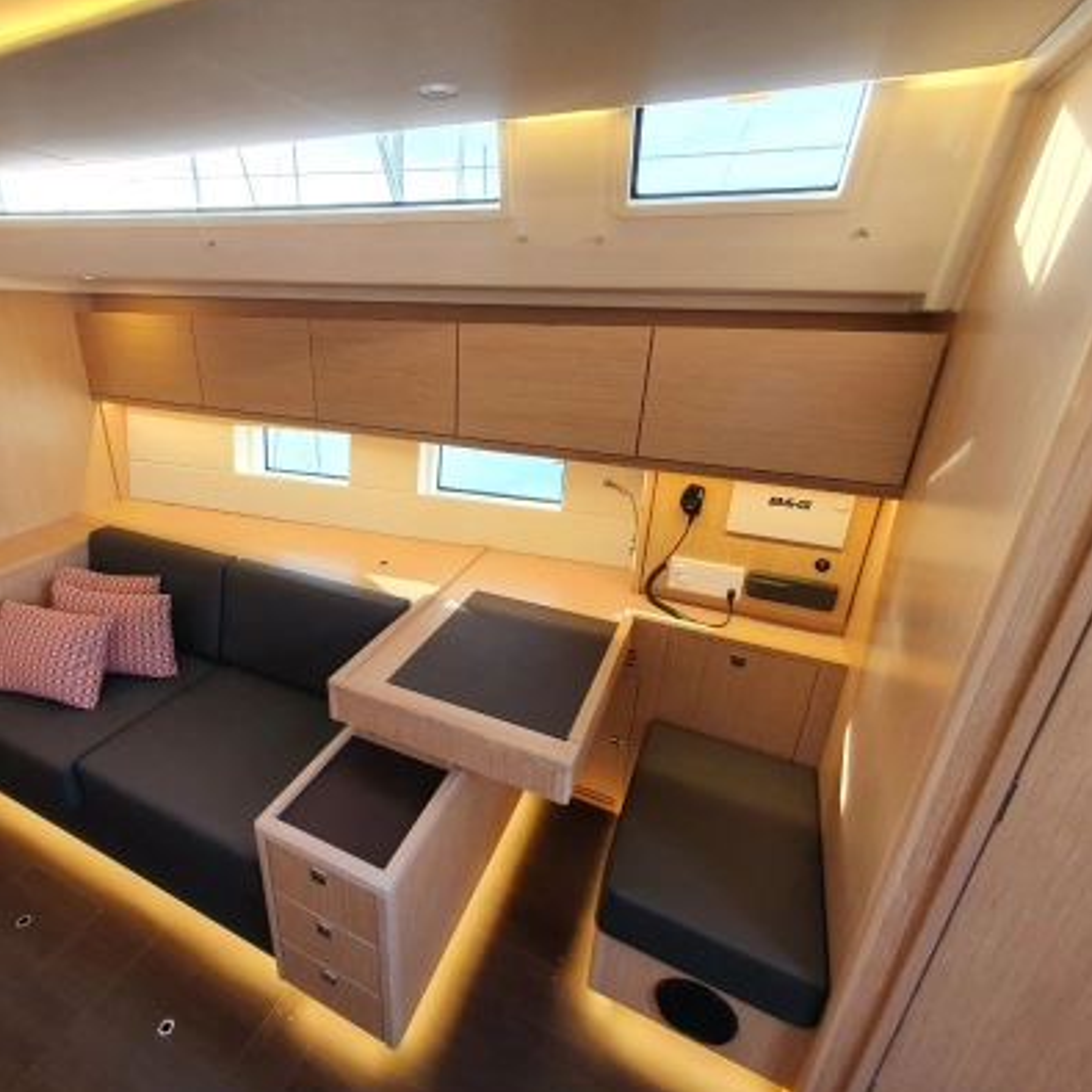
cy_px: 552
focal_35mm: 16
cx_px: 448
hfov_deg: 86.5
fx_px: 571
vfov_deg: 87.4
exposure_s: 1/50
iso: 64
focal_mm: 1.8
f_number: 2.2
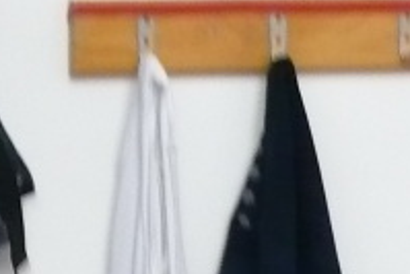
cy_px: 748
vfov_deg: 3.2
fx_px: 4866
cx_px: 329
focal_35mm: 427
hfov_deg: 4.8
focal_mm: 14.5
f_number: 3.2
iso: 400
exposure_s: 1/30
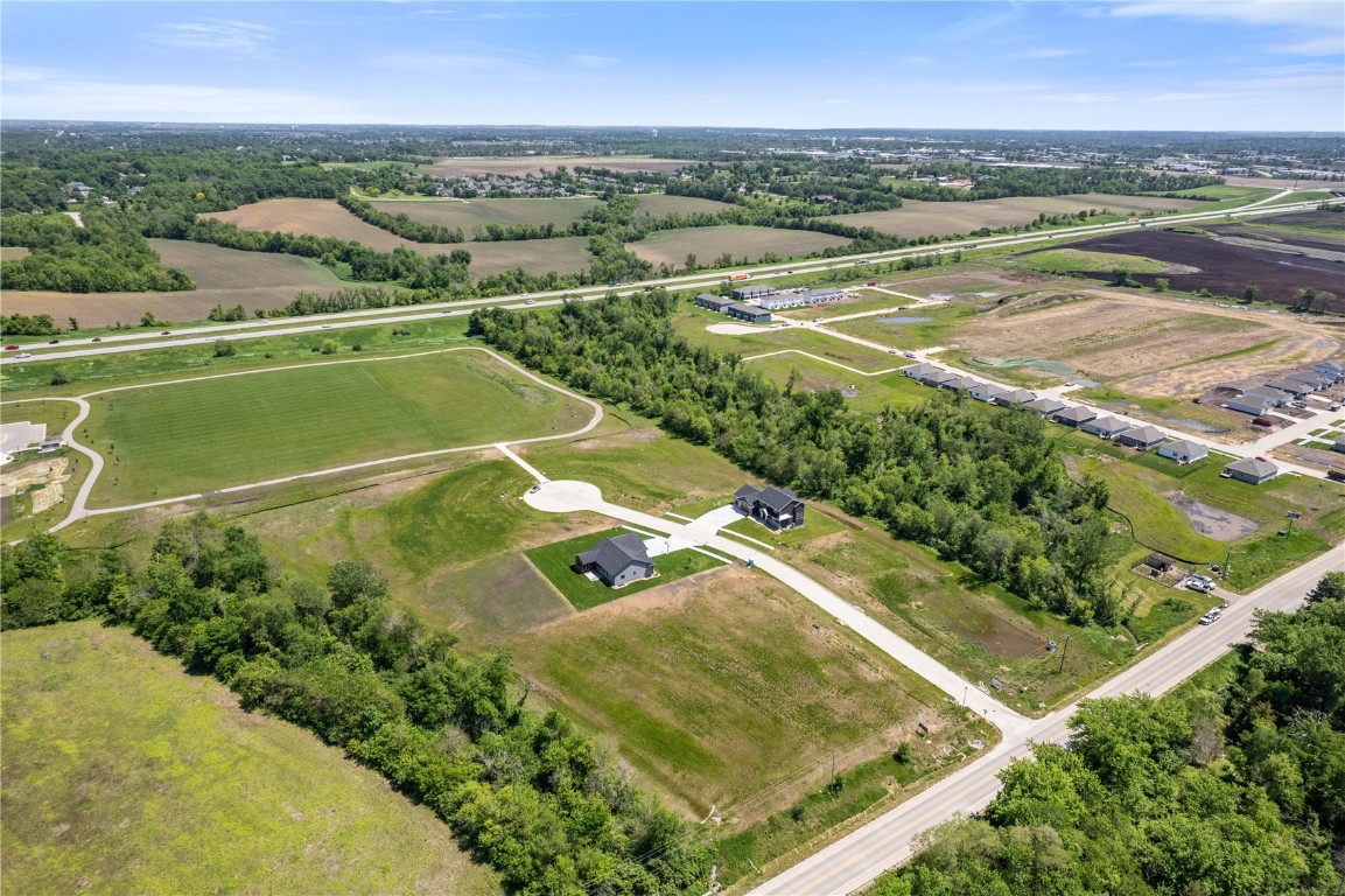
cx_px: 672
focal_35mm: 22
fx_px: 822
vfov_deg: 57.2
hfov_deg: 78.6
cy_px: 448
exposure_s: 1/2000
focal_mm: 8.38
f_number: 2.8
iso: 120
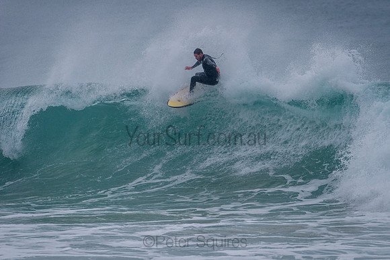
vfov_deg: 2.2
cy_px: 156
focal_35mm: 613
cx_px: 237
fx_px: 6637
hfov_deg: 3.4
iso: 280
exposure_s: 1/2000
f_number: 5.6
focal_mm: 500
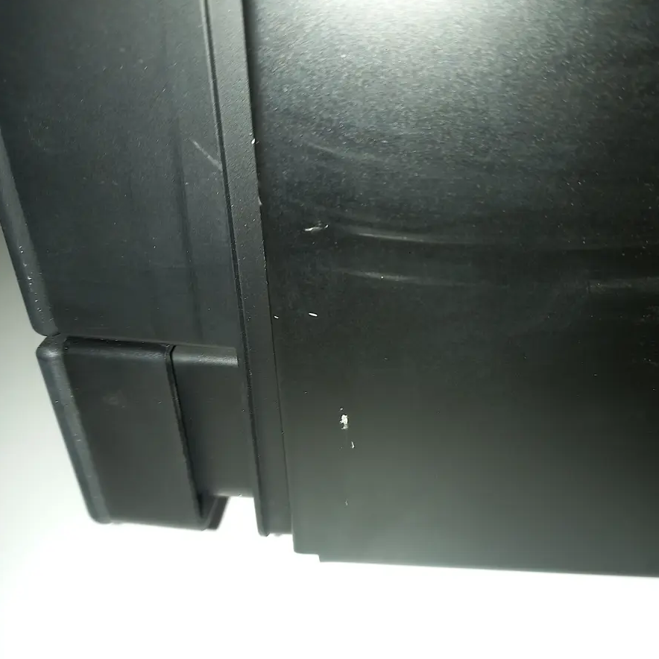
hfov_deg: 53.0
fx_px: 646
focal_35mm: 30
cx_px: 440
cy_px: 327
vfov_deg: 54.0
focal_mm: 4.6
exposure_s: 1/33.3
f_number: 2
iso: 50
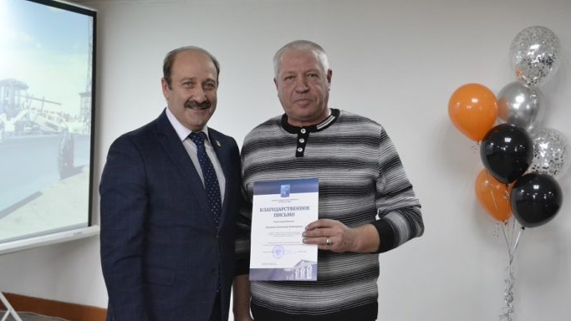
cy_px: 163
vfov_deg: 24.9
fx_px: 727
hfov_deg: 42.9
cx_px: 282
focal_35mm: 48
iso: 3200
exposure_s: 1/200
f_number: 4.5
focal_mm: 30
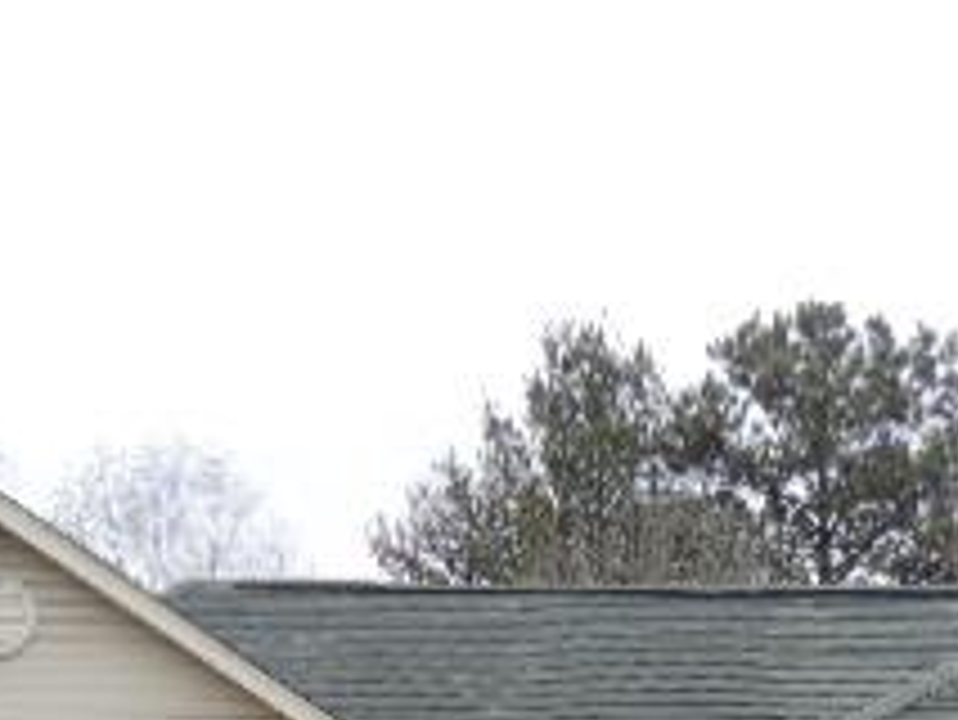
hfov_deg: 16.3
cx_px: 706
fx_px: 3323
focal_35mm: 120
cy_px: 878
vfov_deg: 12.1
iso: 100
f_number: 3.3
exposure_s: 1/250
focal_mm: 7.1
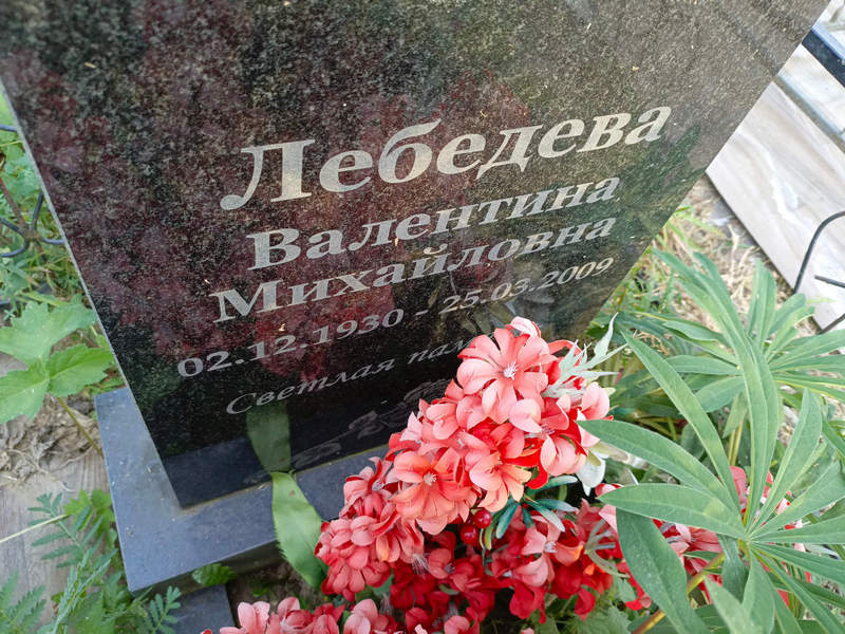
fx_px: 610
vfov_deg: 54.9
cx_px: 422
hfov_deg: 69.4
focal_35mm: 25
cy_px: 317
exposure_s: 1/100
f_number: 1.69
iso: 264
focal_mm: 4.76
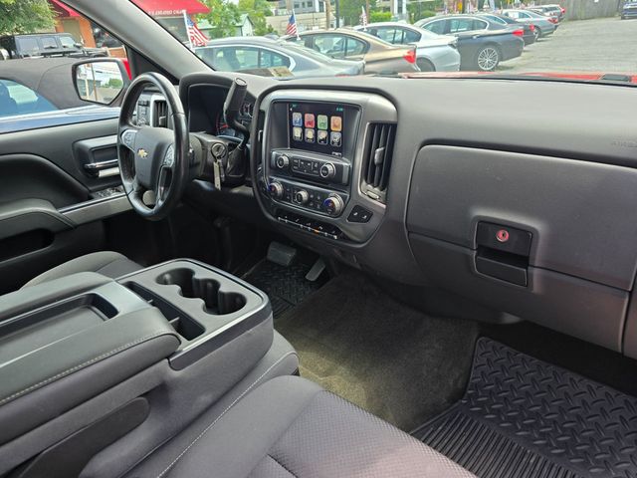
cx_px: 318
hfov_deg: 73.9
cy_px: 239
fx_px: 423
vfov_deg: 58.9
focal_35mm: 23
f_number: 1.7
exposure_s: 1/180
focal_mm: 6.3
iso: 40
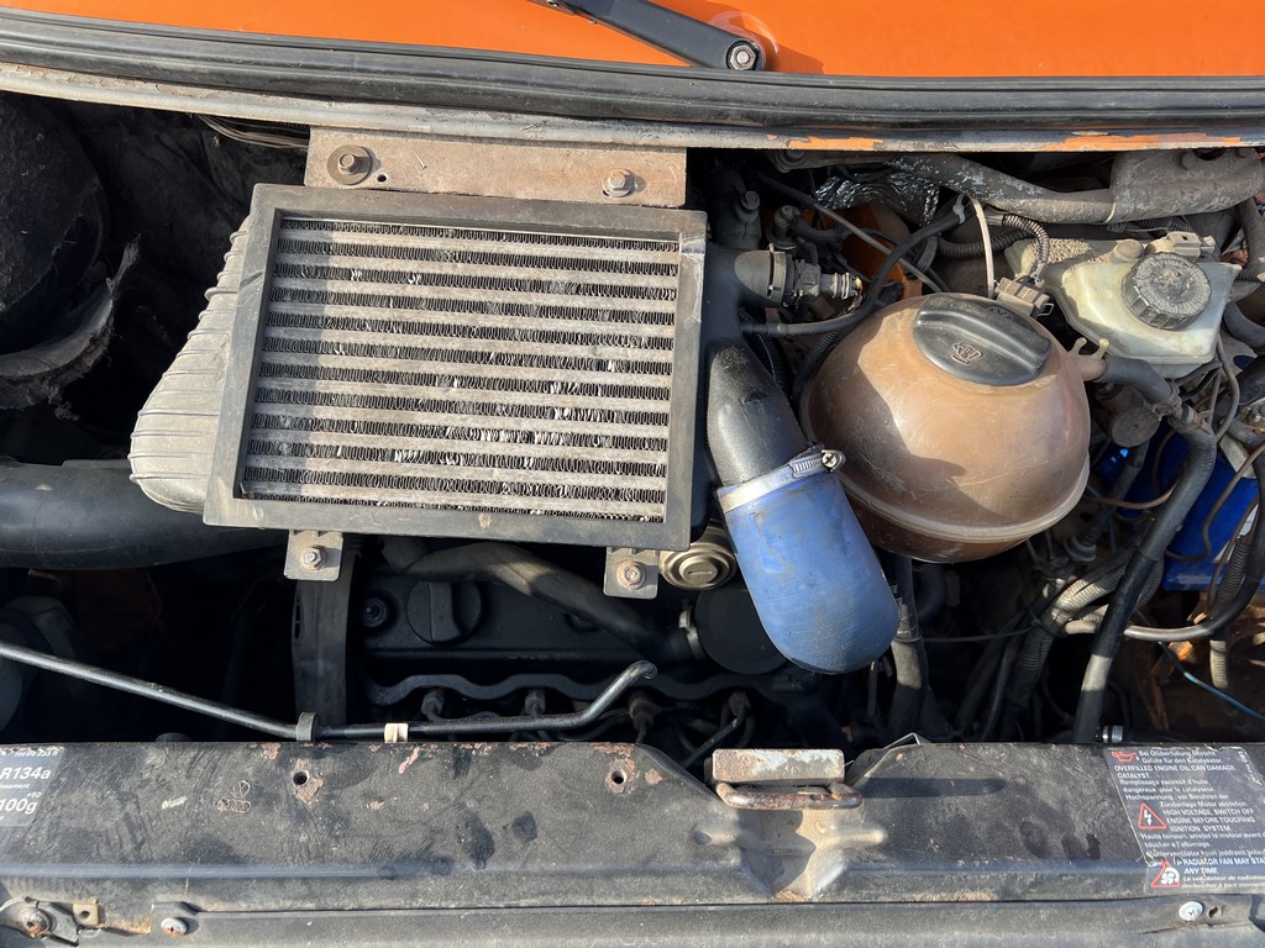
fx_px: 950
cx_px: 632
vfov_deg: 53.1
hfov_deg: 67.3
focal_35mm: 26
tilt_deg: -45.6
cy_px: 474
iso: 50
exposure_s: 1/433
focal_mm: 5.7
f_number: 1.5
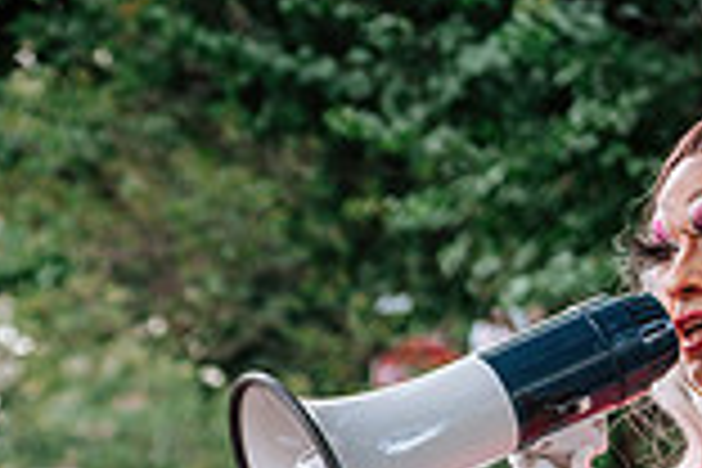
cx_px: -94
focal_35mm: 279
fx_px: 5440
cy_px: 767
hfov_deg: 7.3
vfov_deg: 4.9
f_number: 2.8
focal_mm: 50
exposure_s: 1/250
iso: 400
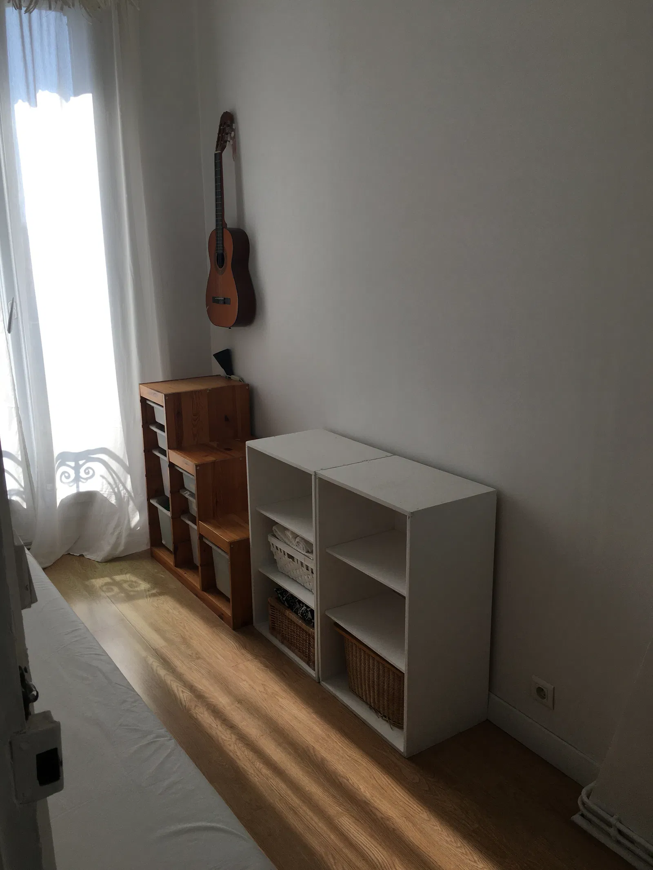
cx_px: 326
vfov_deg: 61.7
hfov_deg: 48.2
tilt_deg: -12.9
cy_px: 435
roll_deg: +0.8
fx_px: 729
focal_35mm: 29
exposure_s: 1/418
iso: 25
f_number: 2.2
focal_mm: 4.15
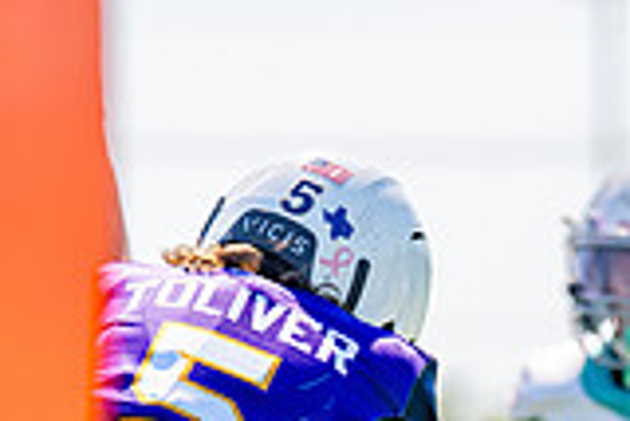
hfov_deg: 3.4
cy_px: 564
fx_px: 10755
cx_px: 283
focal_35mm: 614
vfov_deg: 2.2
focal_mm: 138
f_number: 2.8
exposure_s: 1/1600
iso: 100
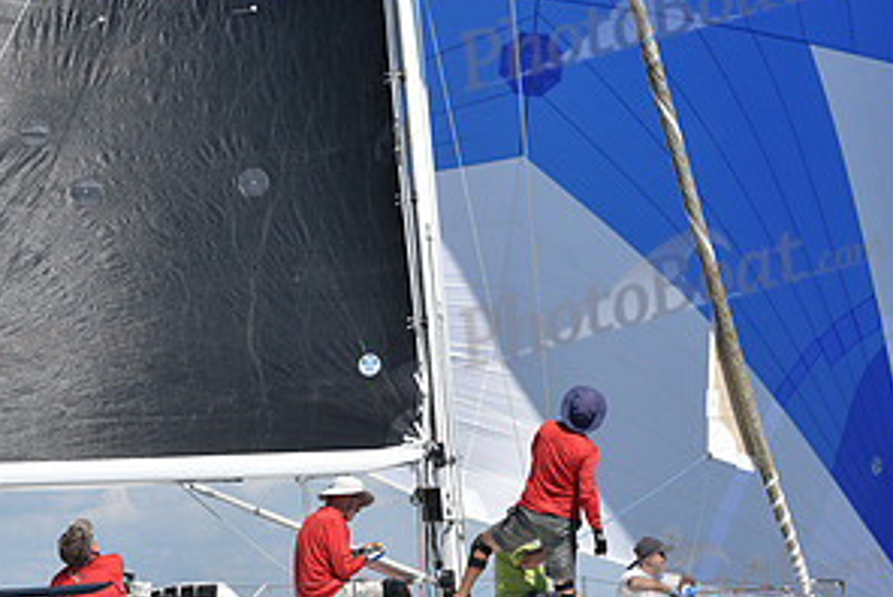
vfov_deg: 10.0
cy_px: 490
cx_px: 305
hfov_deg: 14.9
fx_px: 3402
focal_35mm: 137
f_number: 9
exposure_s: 1/1250
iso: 320
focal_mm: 70
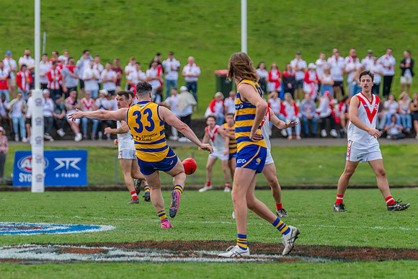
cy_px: 125
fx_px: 4836
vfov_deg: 3.3
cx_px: 138
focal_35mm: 416
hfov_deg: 4.9
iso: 800
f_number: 5.6
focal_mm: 290
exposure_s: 1/1600
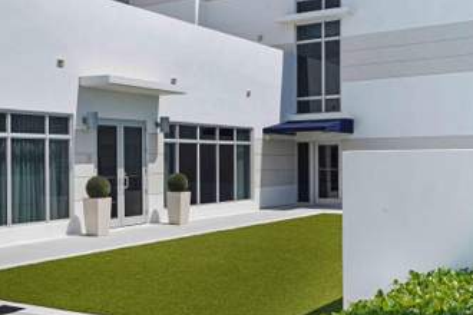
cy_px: 158
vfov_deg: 26.5
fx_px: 670
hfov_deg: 38.5
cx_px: 159
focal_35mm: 51
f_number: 11
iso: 80
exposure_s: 1/200
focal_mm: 35
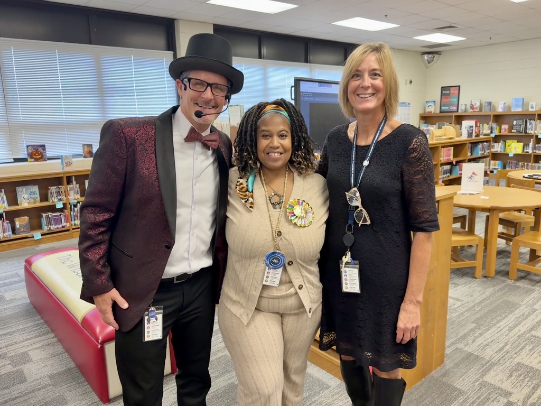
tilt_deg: -11.6
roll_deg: -0.5
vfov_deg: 56.8
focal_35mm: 24
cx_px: 270
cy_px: 203
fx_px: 375
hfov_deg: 71.6
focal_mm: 6.76
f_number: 1.78
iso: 250
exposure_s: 1/60
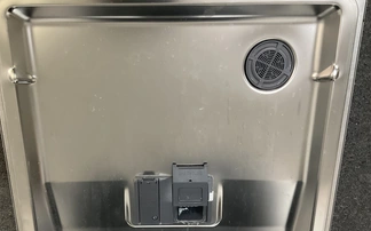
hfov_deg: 51.5
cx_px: 165
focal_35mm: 38
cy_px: 159
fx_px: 384
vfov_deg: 33.2
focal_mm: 3
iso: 250
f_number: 1.8
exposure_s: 1/40
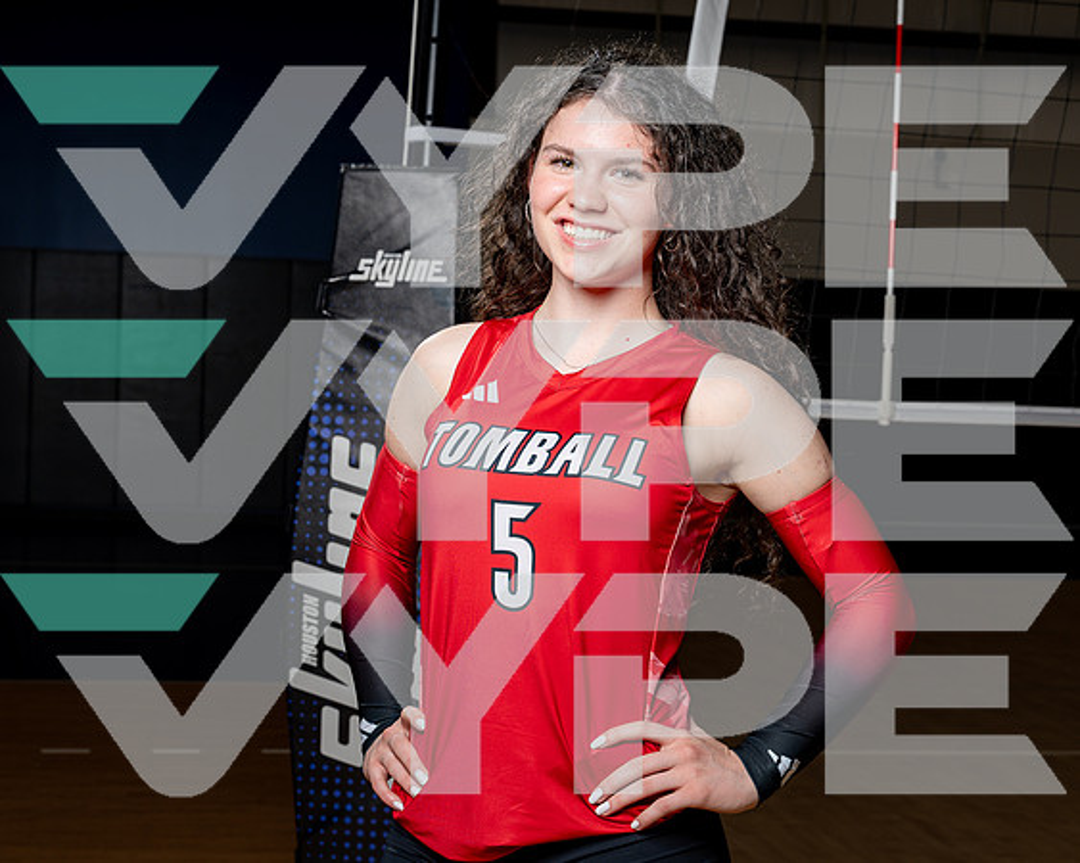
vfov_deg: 22.2
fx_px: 2195
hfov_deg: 27.6
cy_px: 432
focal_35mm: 69
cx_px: 540
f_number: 8
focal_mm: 61
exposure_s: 1/250
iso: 100
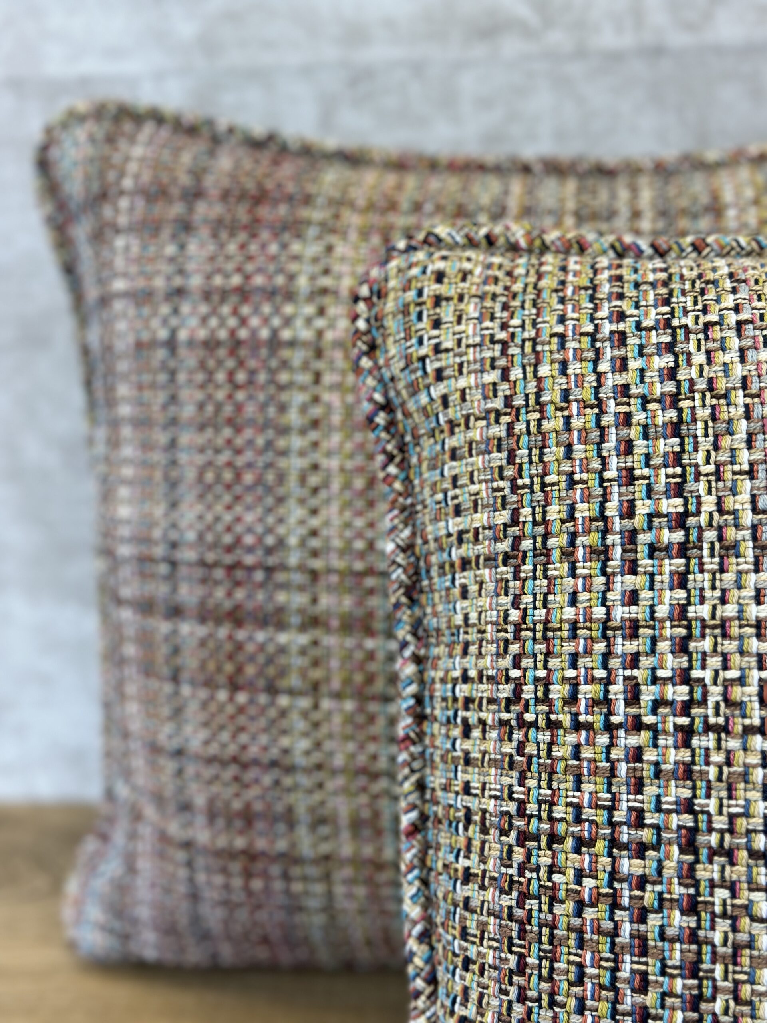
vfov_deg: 39.7
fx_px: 1418
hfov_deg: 30.3
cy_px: 512
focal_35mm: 48
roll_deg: +3.1
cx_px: 384
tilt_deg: -21.3
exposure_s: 1/124
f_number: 1.78
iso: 80
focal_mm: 6.86
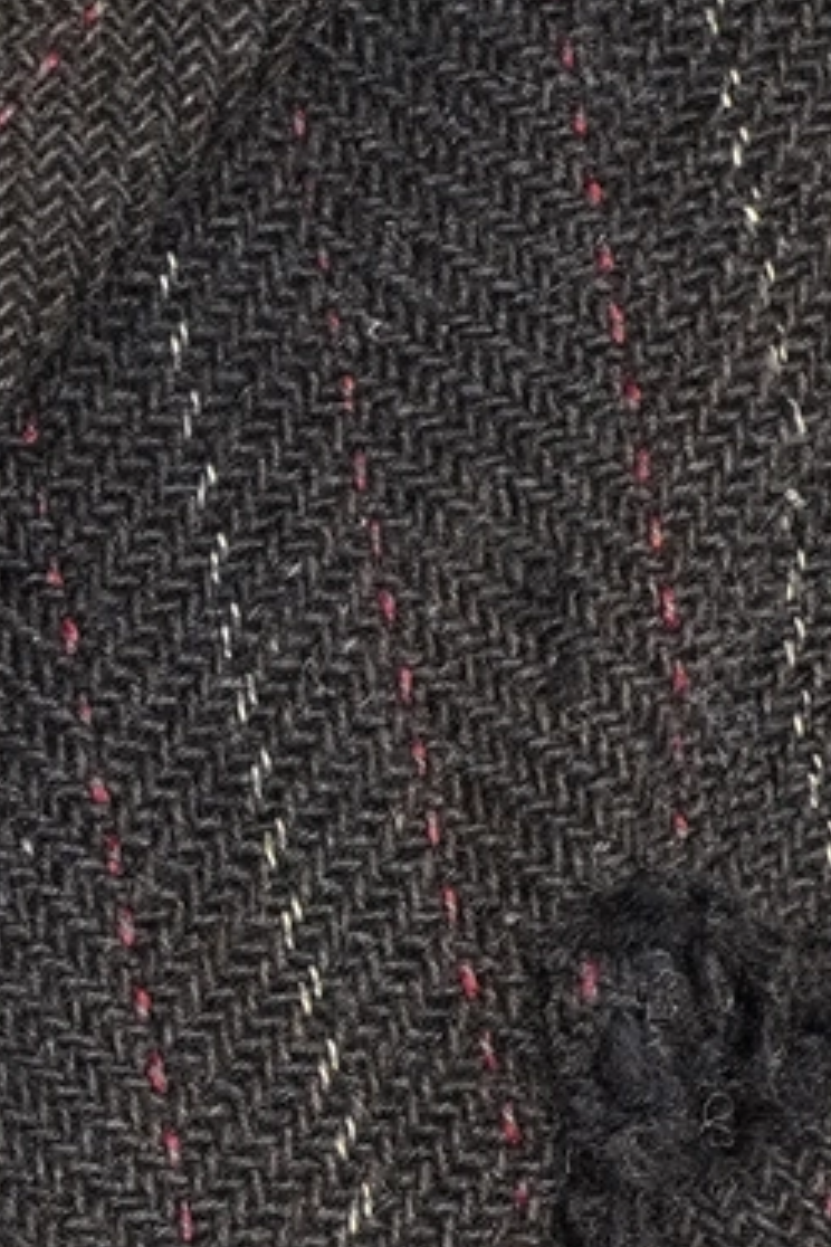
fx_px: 12879
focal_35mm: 372
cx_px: -1149
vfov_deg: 5.5
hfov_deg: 3.6
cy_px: 1458
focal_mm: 32
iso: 400
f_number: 6.3
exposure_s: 1/40
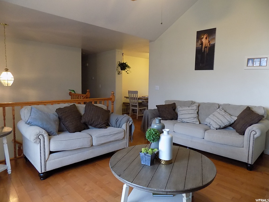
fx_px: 179
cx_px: 134
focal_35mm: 23
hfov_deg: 73.9
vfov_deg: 58.9
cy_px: 101
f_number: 3.1
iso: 360
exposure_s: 1/30
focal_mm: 4
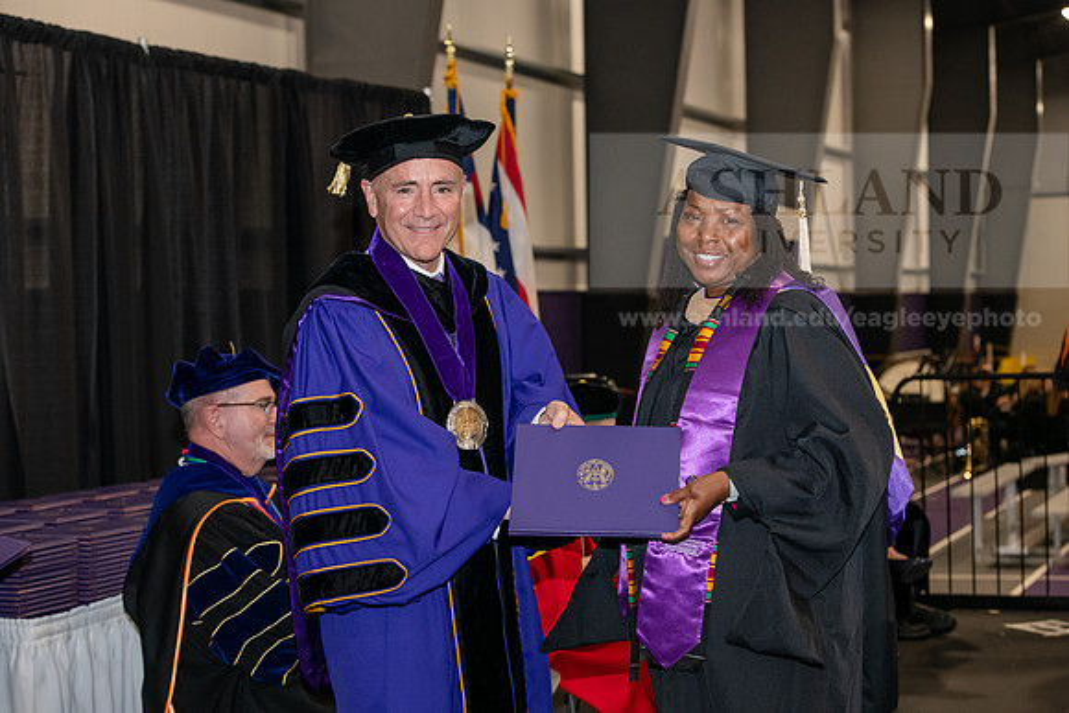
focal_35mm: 75
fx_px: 2227
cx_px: 534
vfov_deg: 18.2
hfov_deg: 27.0
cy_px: 356
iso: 2500
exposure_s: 1/200
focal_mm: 75
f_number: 5.6
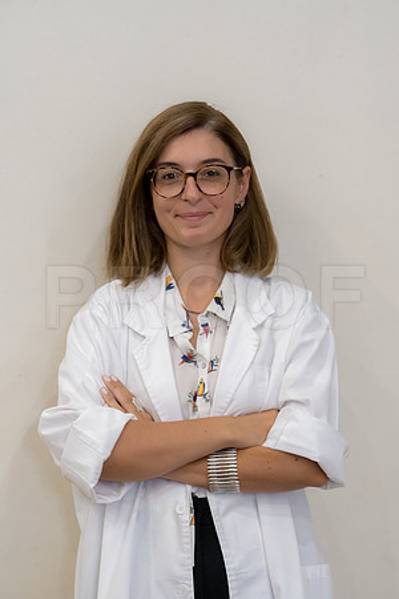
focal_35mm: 132
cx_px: 200
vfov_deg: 15.5
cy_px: 300
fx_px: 2194
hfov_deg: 10.4
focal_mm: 132
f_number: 4
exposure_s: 1/80
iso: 5000
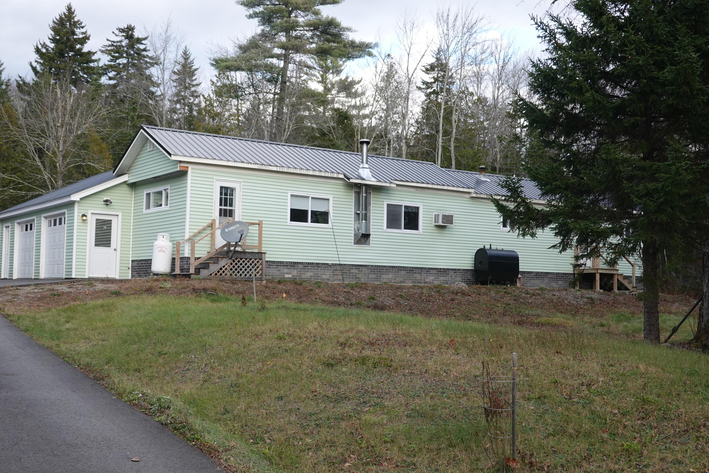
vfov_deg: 29.9
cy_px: 236
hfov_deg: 43.6
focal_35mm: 45
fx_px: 886
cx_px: 354
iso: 125
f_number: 4
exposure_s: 1/200
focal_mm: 16.54
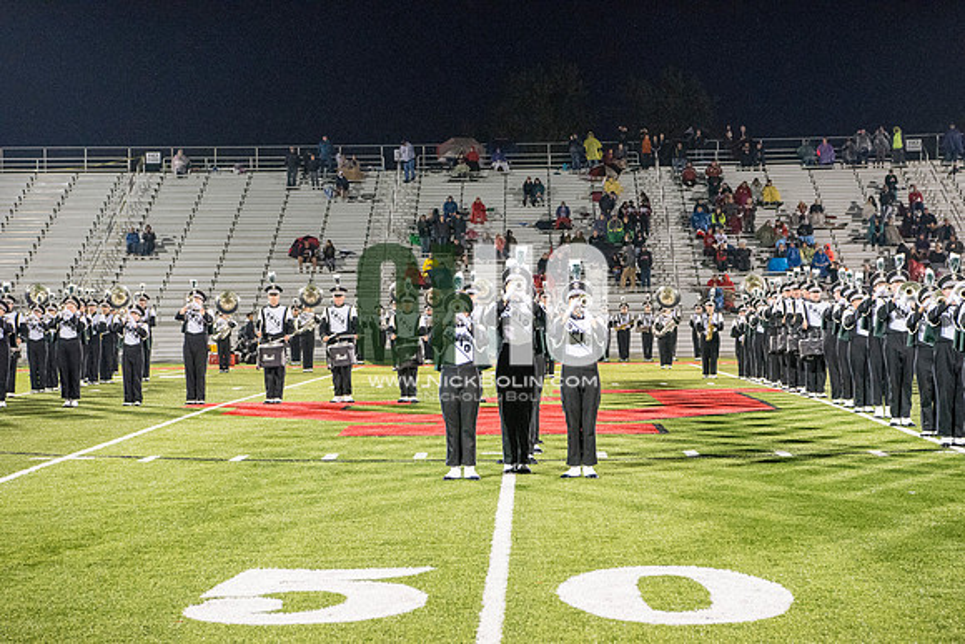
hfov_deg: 28.8
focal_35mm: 70
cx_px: 482
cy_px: 322
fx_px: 1877
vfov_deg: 19.5
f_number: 5.6
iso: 5000
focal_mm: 70
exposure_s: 1/200
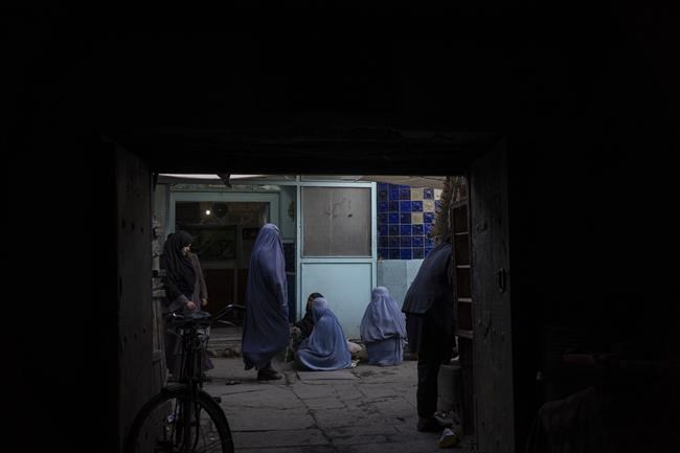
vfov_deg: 37.8
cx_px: 340
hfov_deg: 54.4
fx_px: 661
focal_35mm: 35
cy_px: 226
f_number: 2.8
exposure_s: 1/320
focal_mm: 35
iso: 640
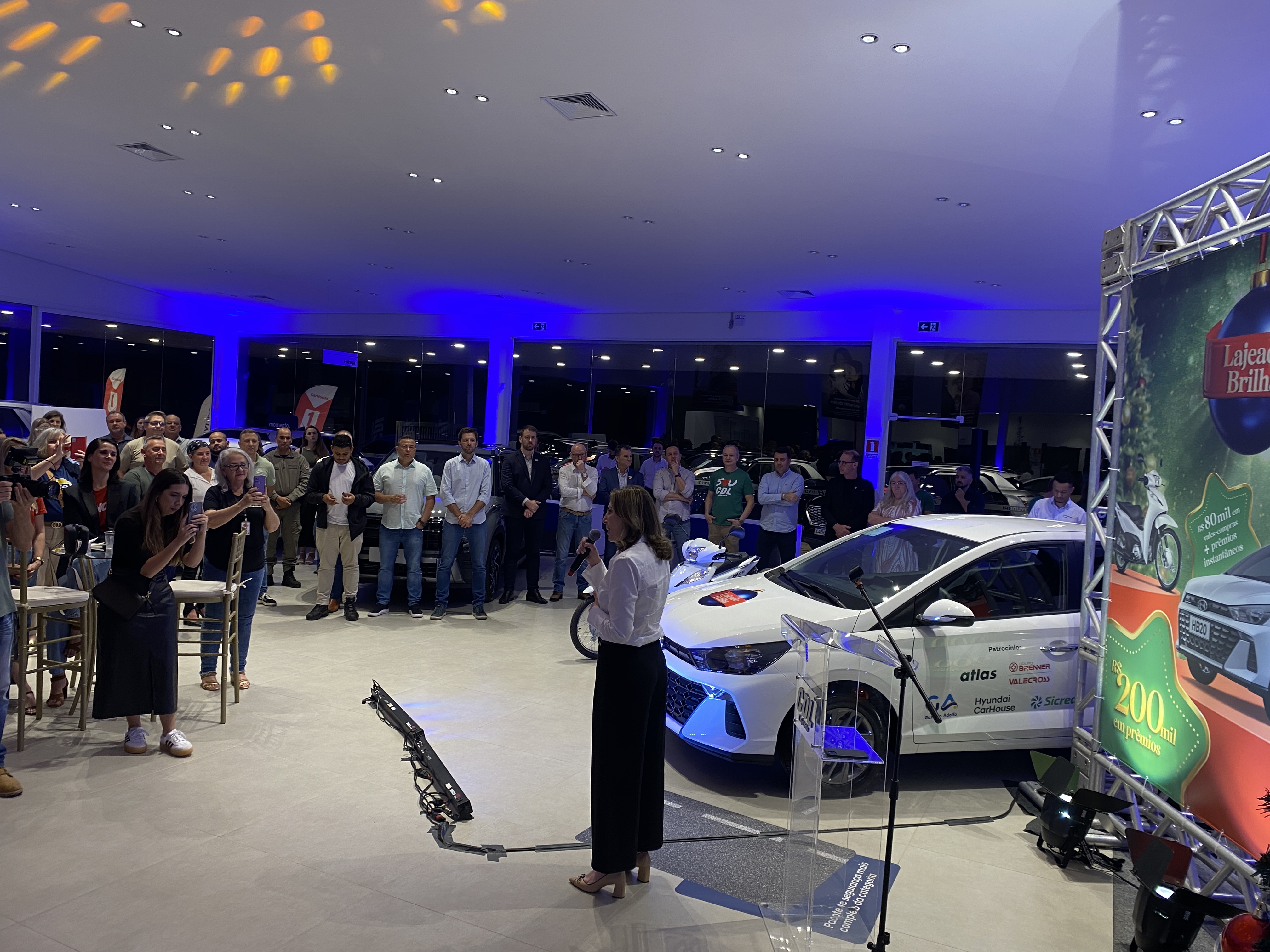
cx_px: 635
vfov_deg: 53.1
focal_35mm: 26
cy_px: 476
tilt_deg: -3.2
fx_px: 954
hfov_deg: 67.3
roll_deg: -3.1
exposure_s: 1/60
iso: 80
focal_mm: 4.25
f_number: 1.8
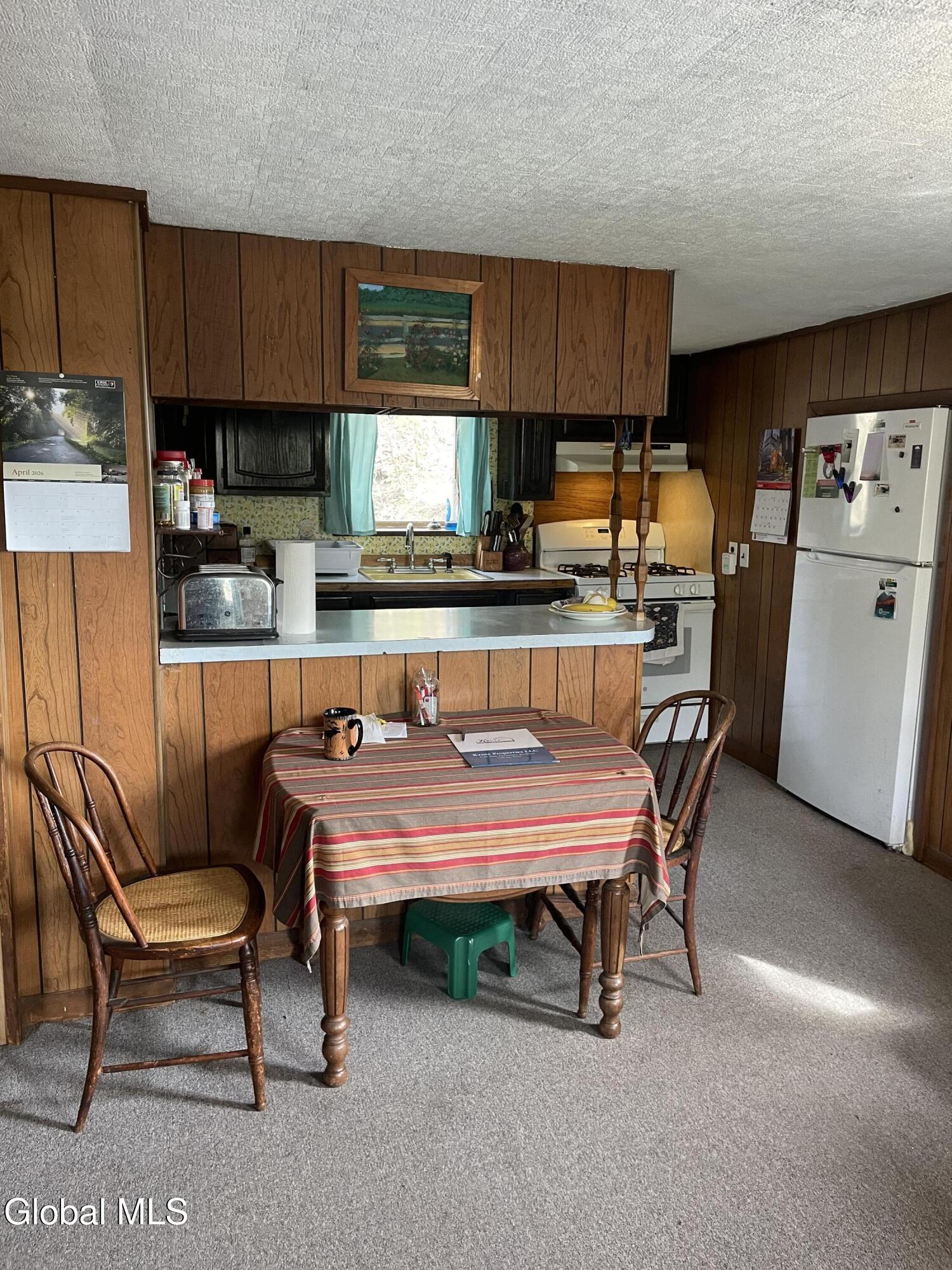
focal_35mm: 26
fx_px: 953
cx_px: 476
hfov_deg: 53.1
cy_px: 635
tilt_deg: -9.2
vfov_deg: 67.3
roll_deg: -0.8
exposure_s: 1/60
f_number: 1.6
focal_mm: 4.2
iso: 200
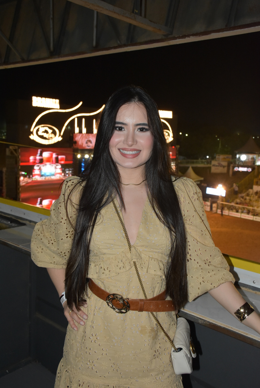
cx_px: 130
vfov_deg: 53.1
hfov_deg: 36.9
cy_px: 194
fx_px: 389
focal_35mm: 36
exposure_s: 1/60
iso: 1600
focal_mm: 24
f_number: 5.6
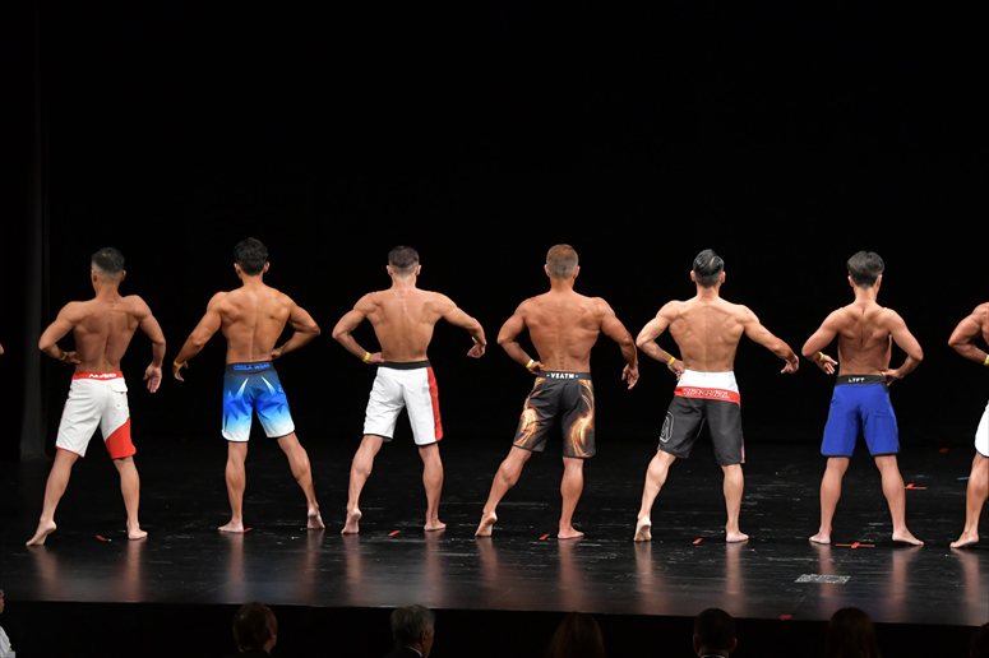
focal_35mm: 147
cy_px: 329
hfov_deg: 14.0
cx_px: 494
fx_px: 4036
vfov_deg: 9.3
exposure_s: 1/400
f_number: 5.6
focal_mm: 98
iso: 3200
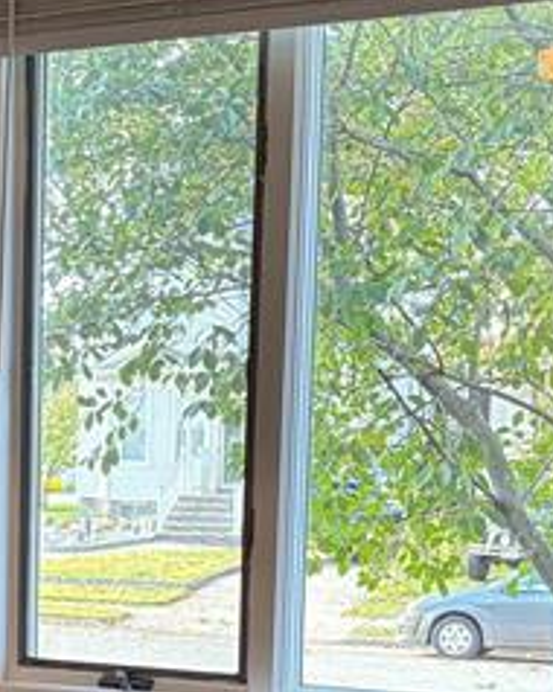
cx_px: 15
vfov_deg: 22.6
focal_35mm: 82
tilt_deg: -6.0
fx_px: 1680
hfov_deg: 18.3
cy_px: 648
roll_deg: -0.5
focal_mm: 5.96
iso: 200
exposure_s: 1/120
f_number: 1.6
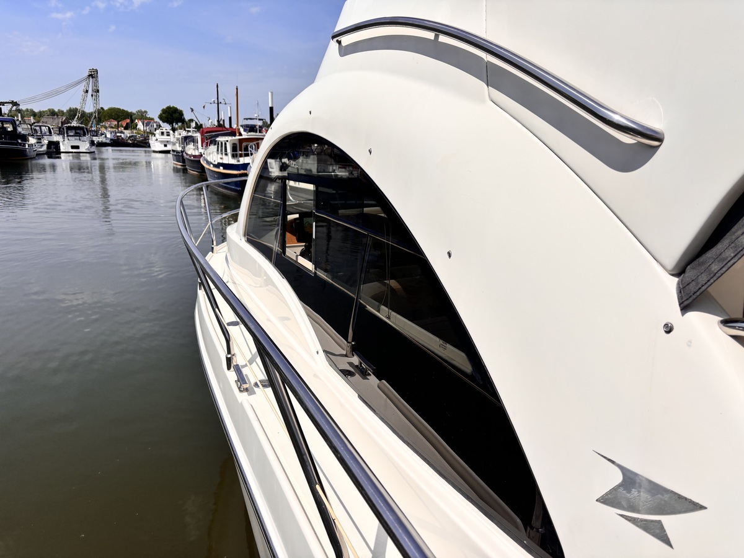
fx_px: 559
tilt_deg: -13.3
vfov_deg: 53.1
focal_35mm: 26
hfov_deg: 67.3
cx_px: 372
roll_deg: -1.3
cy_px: 279
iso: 50
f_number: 1.6
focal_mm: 5.96
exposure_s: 1/10989
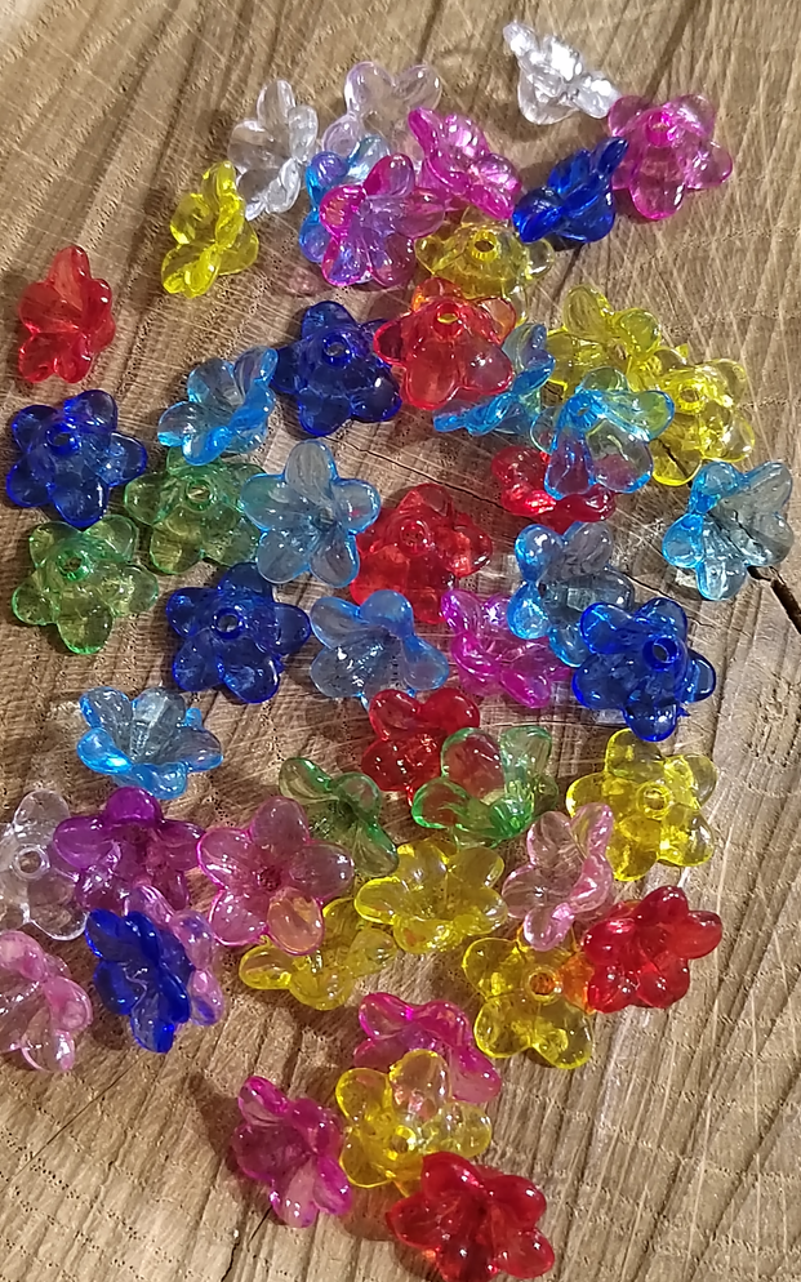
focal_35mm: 49
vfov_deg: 41.1
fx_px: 1712
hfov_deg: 26.3
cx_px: 380
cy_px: 640
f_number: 1.9
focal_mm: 5.52
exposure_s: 1/33.3
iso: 3425
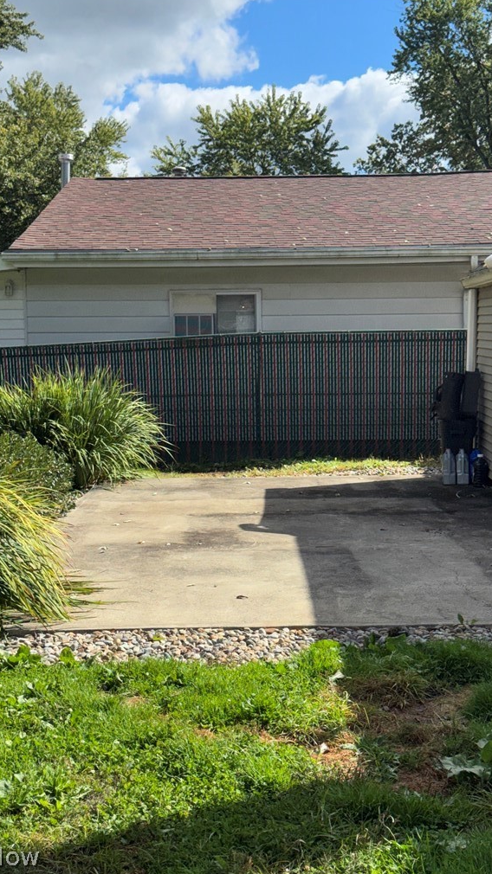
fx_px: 1229
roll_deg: +0.6
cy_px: 434
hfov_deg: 22.6
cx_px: 253
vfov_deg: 39.2
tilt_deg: -6.0
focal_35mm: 53
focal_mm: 6.76
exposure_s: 1/4975
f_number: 1.78
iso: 50
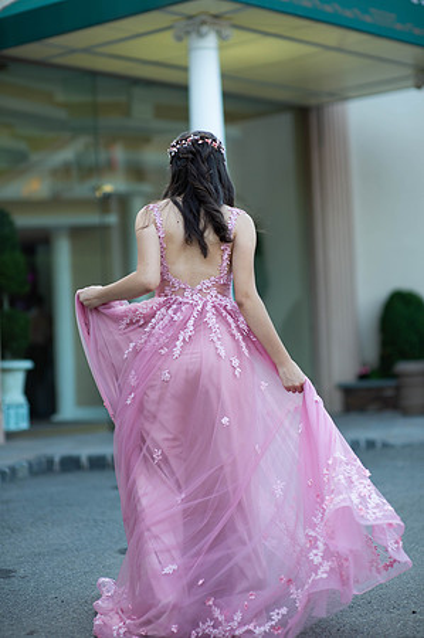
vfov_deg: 23.9
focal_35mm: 85
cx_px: 212
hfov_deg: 16.0
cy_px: 319
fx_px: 1505
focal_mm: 85
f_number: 2
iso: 250
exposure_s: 1/640
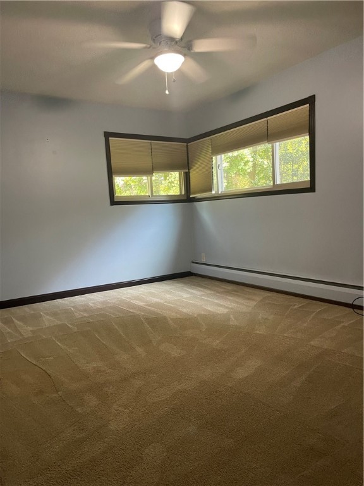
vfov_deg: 67.3
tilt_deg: -5.0
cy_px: 243
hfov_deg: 53.1
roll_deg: +3.0
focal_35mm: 26
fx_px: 365
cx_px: 182
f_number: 1.6
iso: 400
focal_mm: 5.1
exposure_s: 1/60
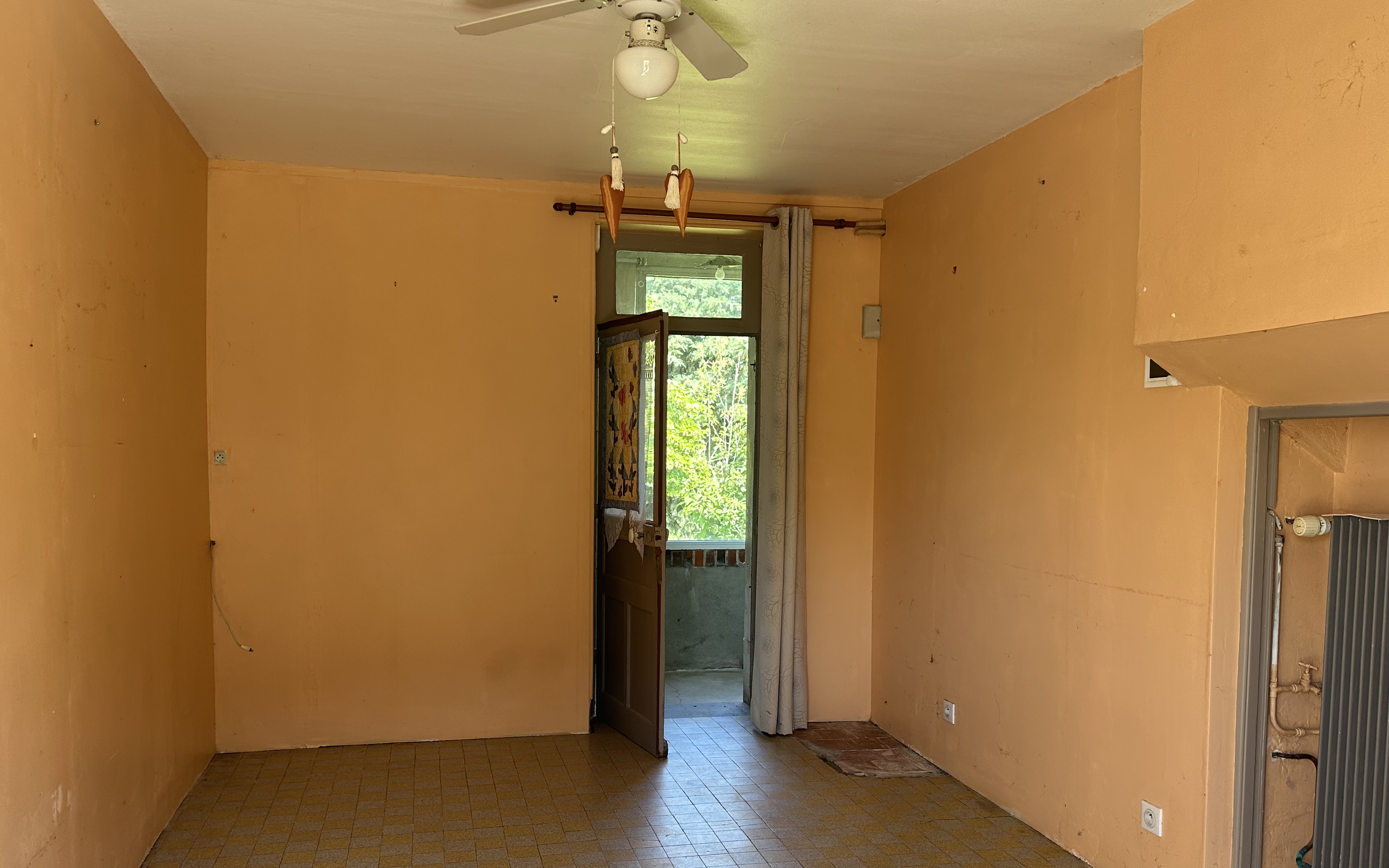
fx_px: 1136
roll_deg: -1.4
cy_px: 512
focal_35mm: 30
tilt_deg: -3.0
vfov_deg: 41.7
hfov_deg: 62.9
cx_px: 667
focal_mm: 6.86
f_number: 1.78
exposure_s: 1/128
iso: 100
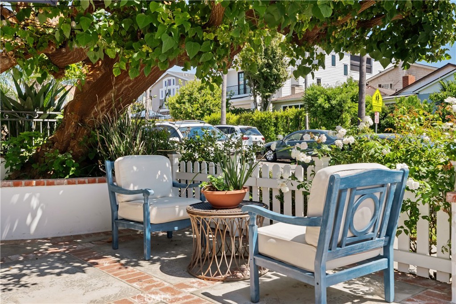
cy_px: 152
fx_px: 443
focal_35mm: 35
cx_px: 228
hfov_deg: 54.4
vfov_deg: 37.9
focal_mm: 35
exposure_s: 1/320
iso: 320
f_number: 9
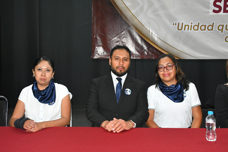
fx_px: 215
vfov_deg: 38.9
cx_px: 114
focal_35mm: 34
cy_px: 76
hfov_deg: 55.8
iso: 2000
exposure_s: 1/100
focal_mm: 23
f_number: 6.3
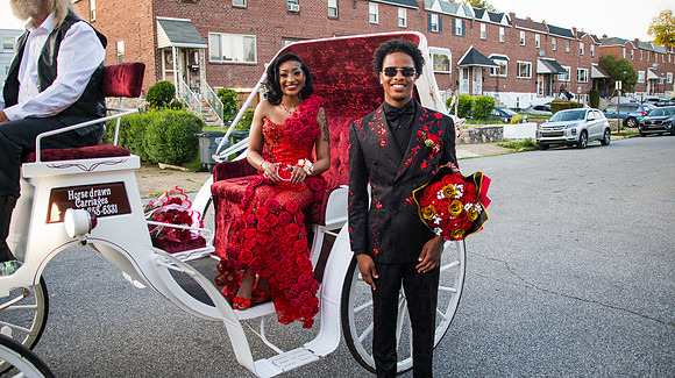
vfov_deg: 38.4
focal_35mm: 30
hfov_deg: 63.7
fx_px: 543
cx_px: 338
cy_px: 189
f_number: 3.7
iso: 800
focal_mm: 28
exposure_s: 1/125
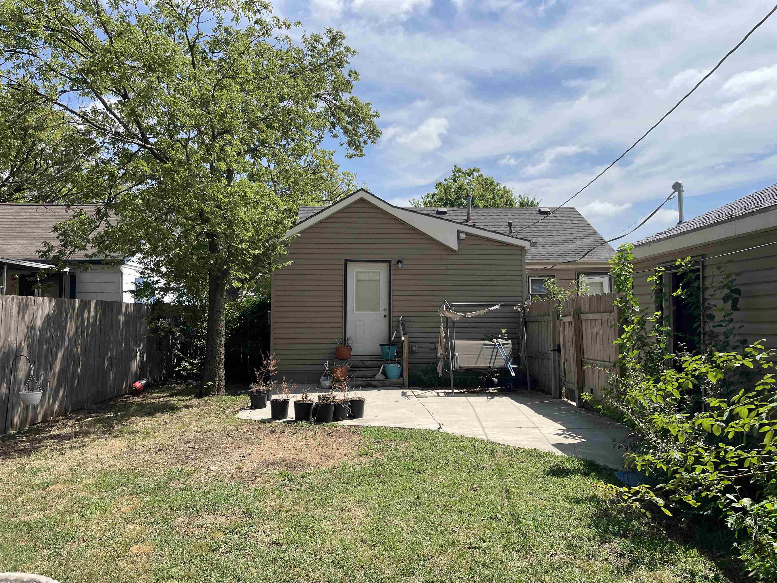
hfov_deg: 67.3
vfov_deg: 53.1
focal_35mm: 26
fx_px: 584
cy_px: 292
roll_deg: +0.5
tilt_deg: +4.3
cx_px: 388
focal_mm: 4.2
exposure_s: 1/4464
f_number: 1.6
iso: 32
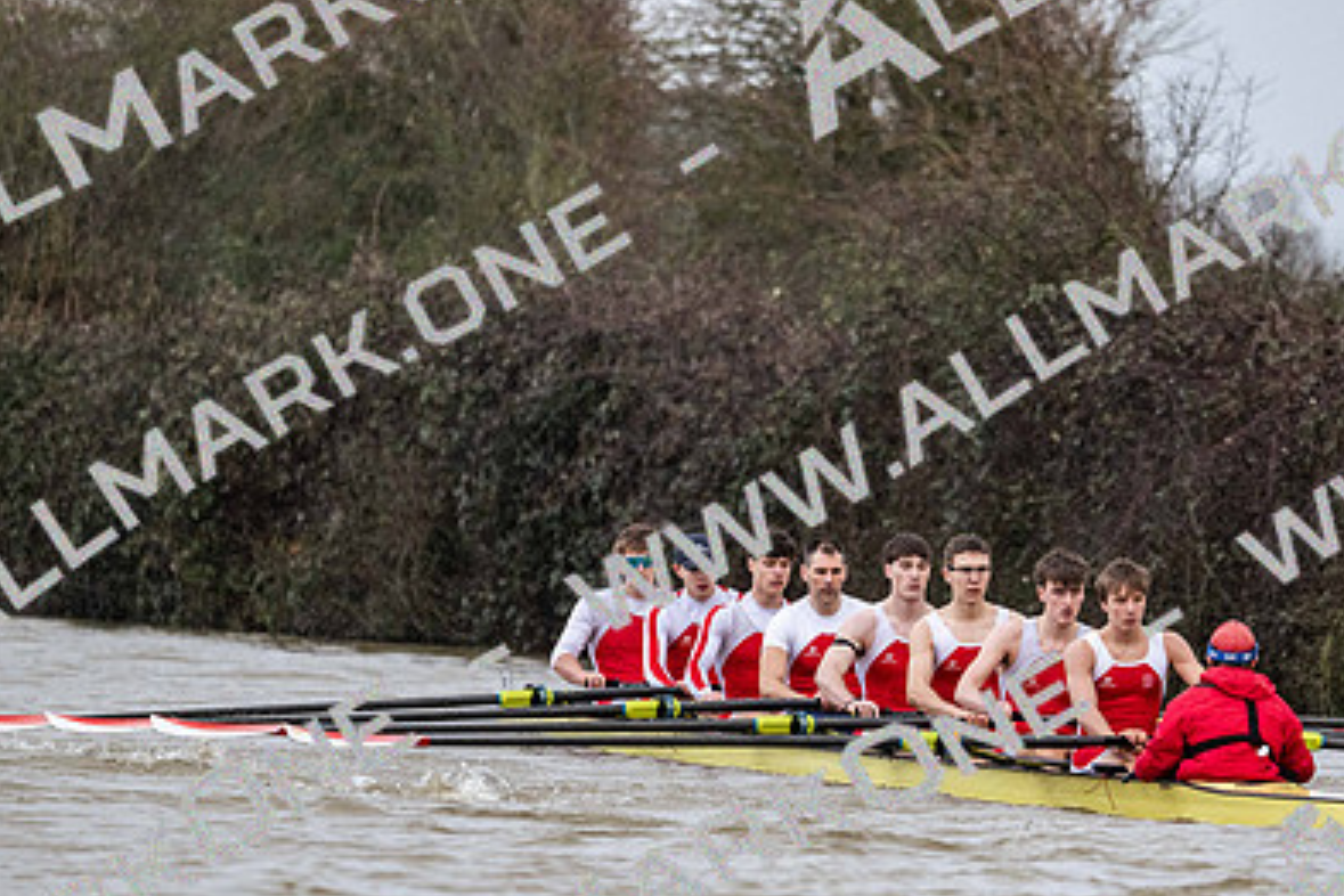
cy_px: 641
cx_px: 988
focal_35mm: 591
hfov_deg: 3.5
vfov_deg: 2.3
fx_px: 22062
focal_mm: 400
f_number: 4.5
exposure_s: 1/1600
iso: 1800
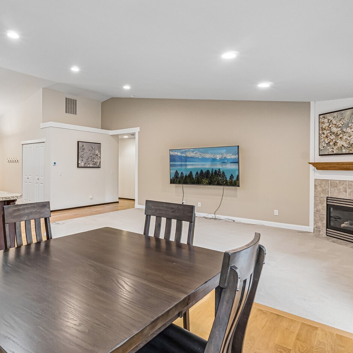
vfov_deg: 67.2
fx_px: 265
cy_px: 170
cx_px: 60
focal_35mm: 23
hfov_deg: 60.6
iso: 250
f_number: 9
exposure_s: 1/3.33
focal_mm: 10
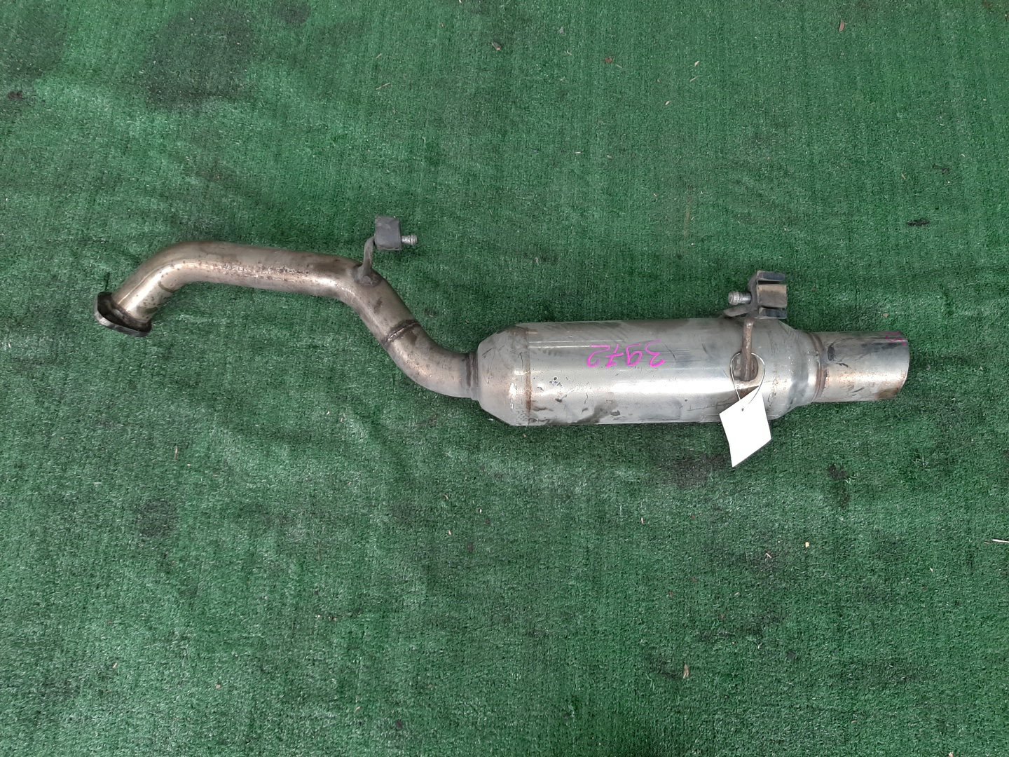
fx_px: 758
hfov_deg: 67.3
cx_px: 504
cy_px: 378
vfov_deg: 53.1
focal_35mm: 26
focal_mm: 3.93
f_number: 1.7
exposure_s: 1/50
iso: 75
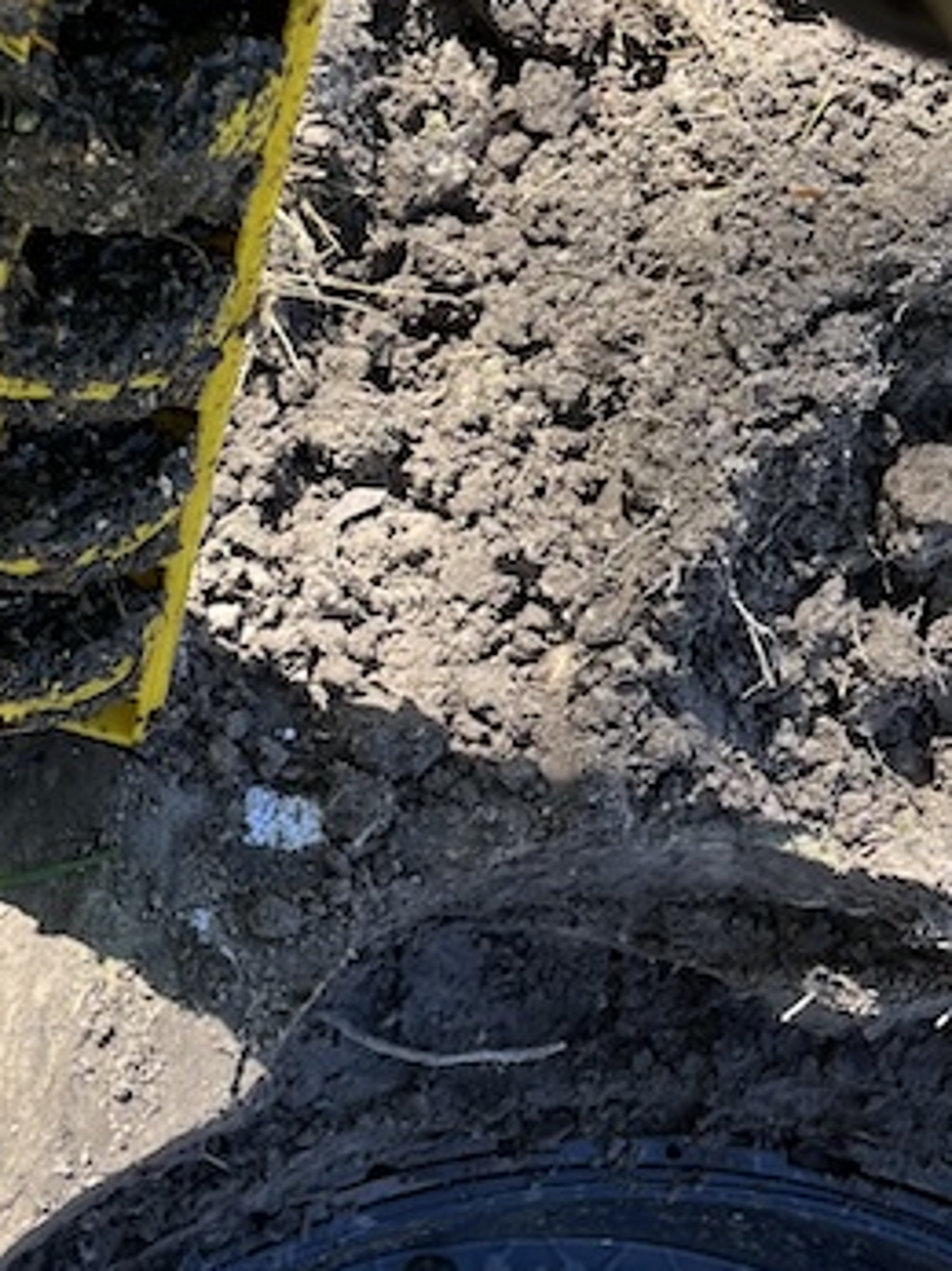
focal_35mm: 70
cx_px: 289
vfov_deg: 27.6
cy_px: 430
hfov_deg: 20.9
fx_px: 2568
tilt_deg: -69.9
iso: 50
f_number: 1.6
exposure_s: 1/497
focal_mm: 5.1
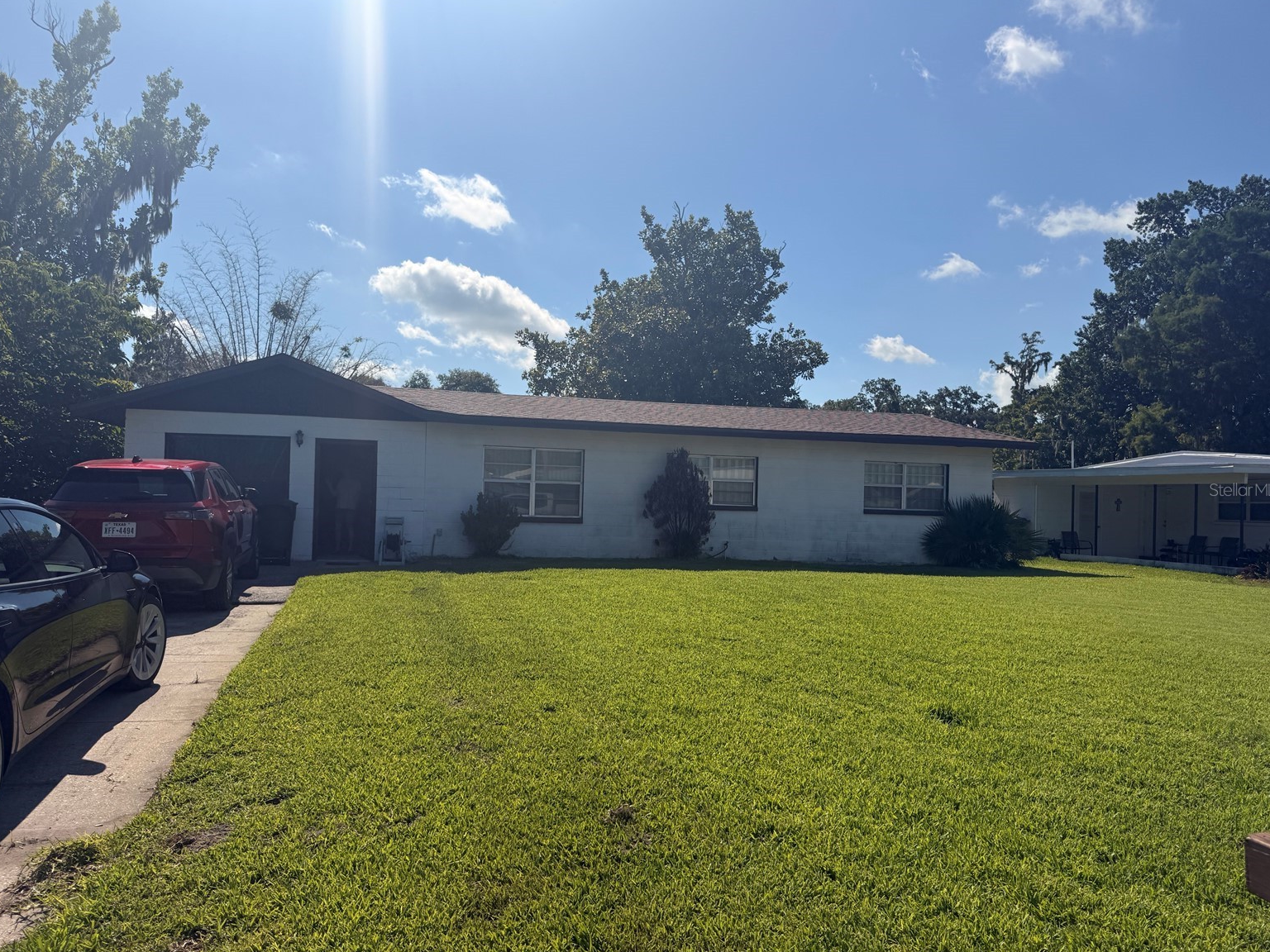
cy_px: 489
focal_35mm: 25
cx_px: 626
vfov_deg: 54.9
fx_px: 917
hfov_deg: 69.4
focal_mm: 6.76
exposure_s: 1/9091
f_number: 1.78
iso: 80
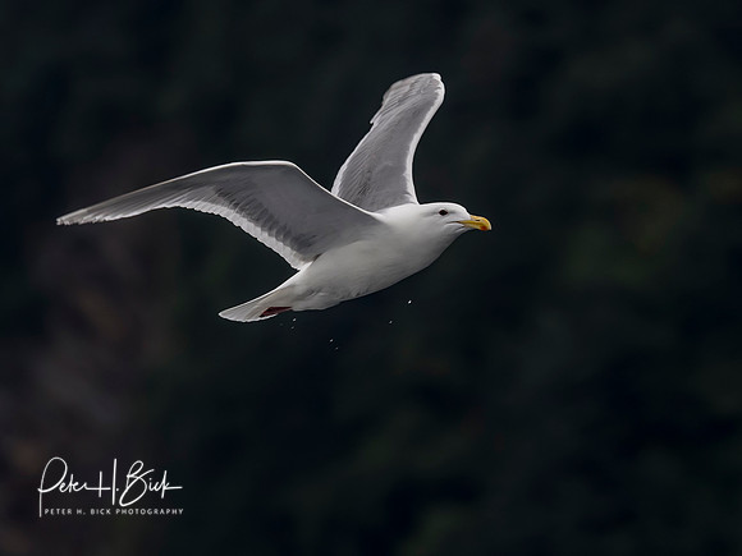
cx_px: 496
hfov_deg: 2.1
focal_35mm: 925
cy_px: 165
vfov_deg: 1.6
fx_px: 19834
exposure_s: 1/1000
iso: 640
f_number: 6.3
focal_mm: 300
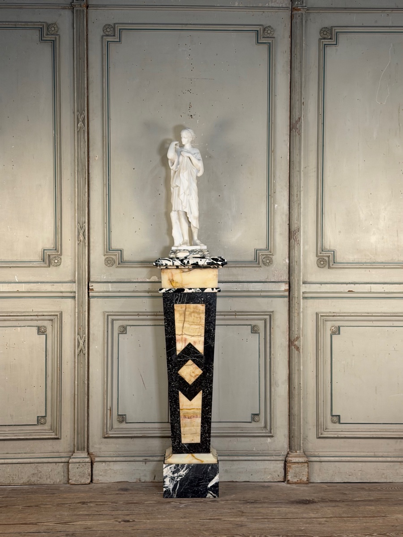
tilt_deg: -0.5
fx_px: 745
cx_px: 202
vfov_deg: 39.7
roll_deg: +0.7
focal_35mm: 48
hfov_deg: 30.3
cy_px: 268
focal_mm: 6.76
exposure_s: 1/50
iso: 80
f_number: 1.78
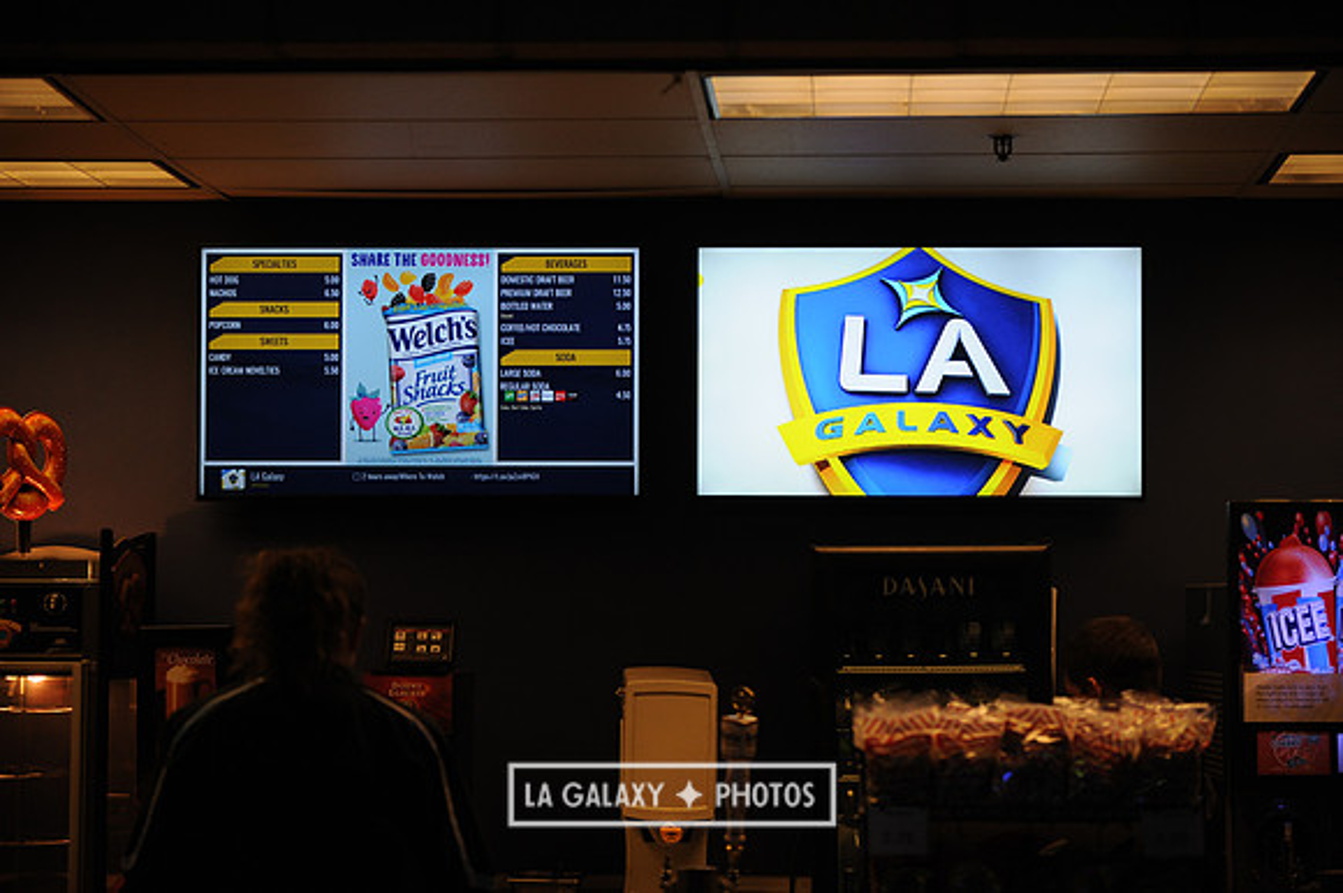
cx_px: 672
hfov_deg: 18.6
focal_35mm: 110
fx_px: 4101
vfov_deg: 12.4
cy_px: 446
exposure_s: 1/400
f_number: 2.8
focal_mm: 110
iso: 800
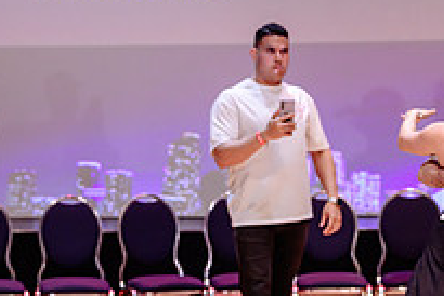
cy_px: 275
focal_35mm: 144
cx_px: 94
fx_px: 1777
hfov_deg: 14.2
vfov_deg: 9.5
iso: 1250
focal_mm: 48
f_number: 2
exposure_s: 1/250
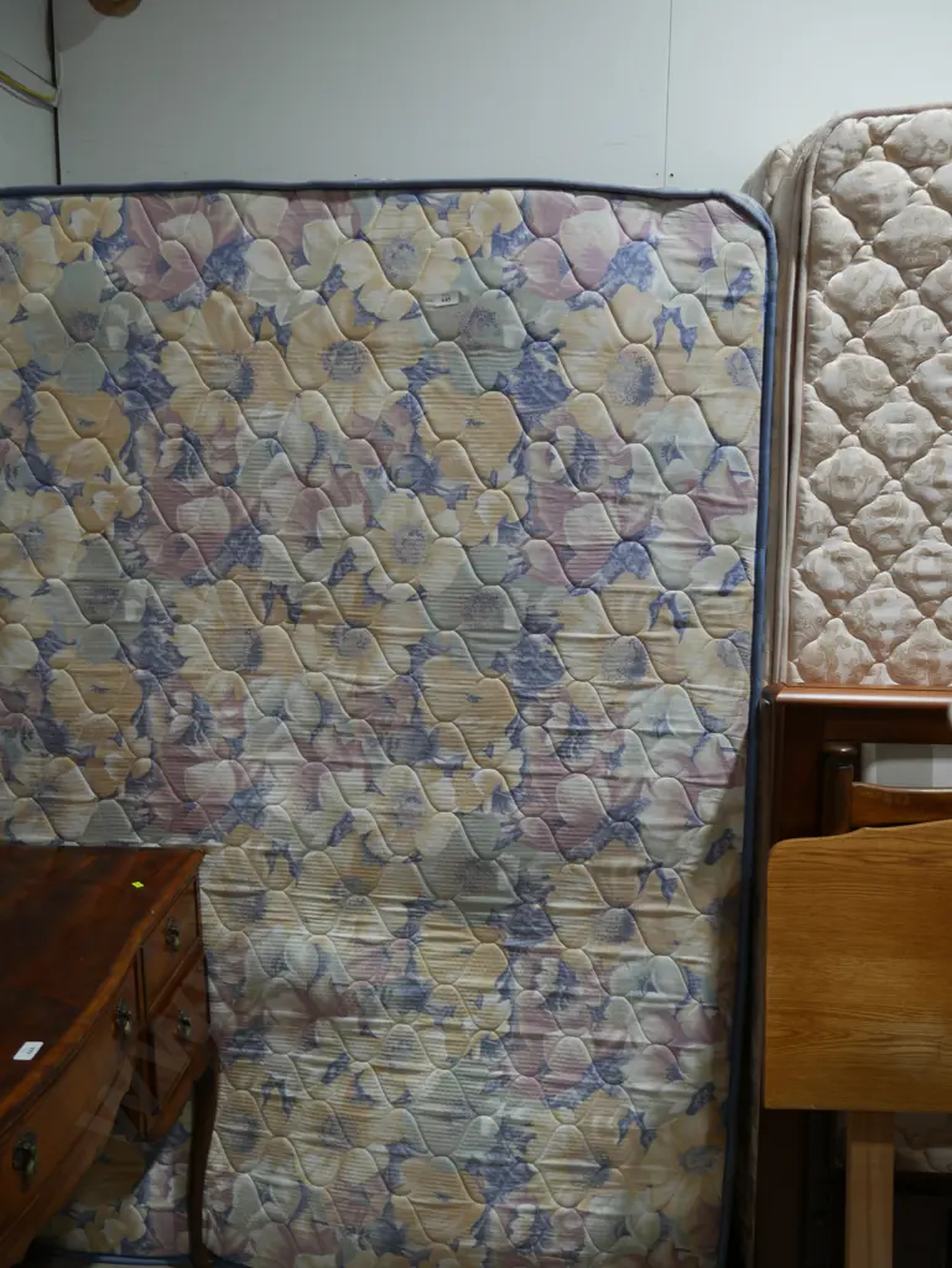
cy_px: 634
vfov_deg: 59.9
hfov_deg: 46.8
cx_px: 476
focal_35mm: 30
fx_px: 1099
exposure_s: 1/80
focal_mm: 15
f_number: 3.6
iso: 200
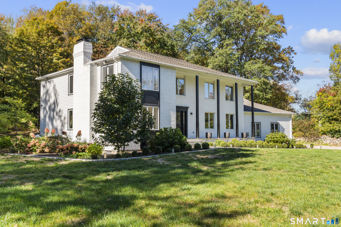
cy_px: 114
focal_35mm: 35
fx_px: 332
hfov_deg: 54.4
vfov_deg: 37.9
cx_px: 170
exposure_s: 1/20
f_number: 9
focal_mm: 35
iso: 200
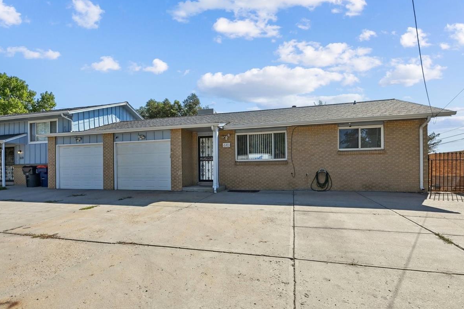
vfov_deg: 64.3
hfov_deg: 86.5
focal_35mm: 19
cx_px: 204
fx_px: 245
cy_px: 175
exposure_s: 1/640
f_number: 11
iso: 400
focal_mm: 14
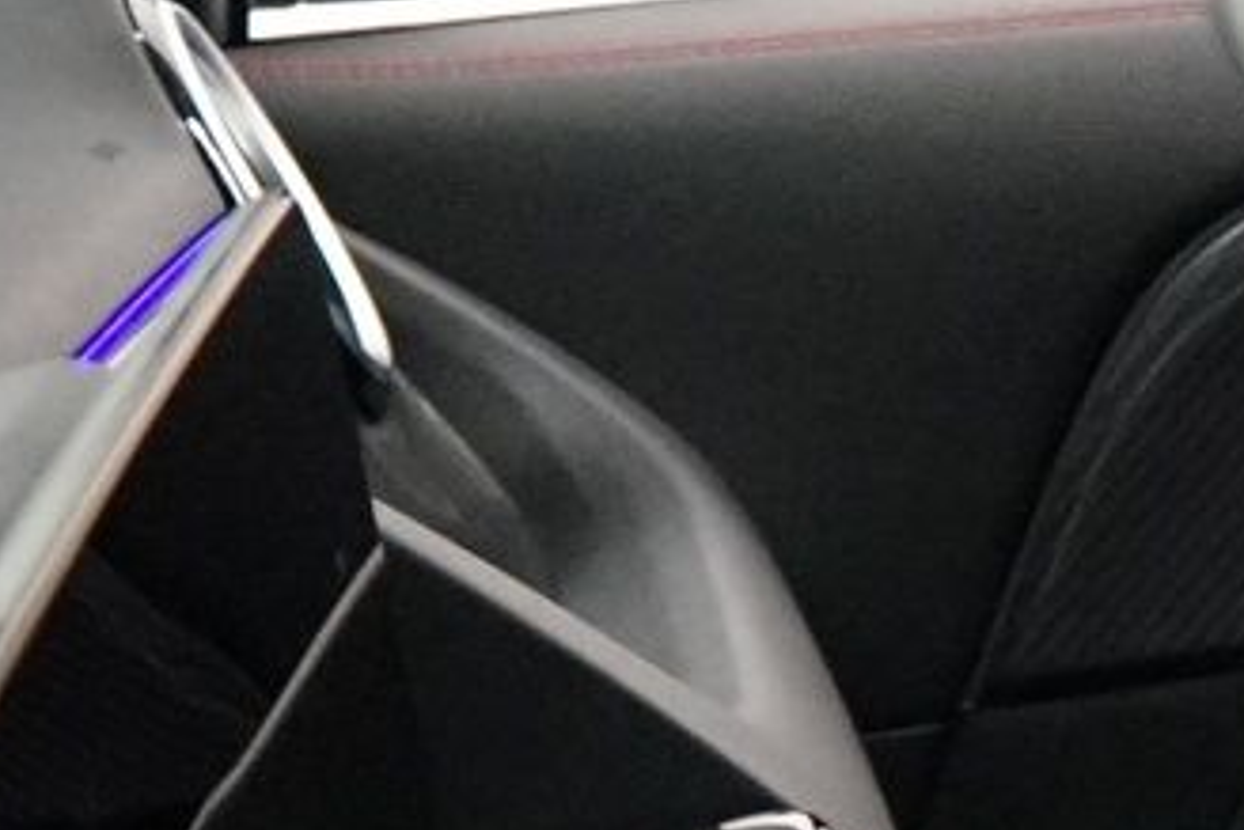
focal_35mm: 244
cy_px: 1609
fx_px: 8435
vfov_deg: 5.5
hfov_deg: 7.5
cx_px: 3550
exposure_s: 1/160
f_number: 4
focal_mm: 32
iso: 4000
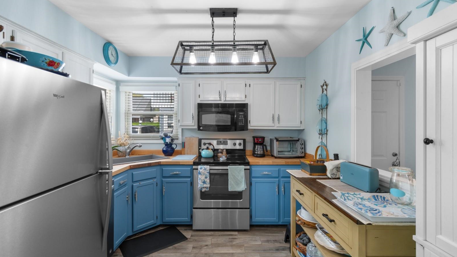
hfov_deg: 99.4
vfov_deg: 67.0
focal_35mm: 16
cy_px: 121
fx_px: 194
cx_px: 226
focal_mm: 10
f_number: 4.5
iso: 100
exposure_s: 1/15
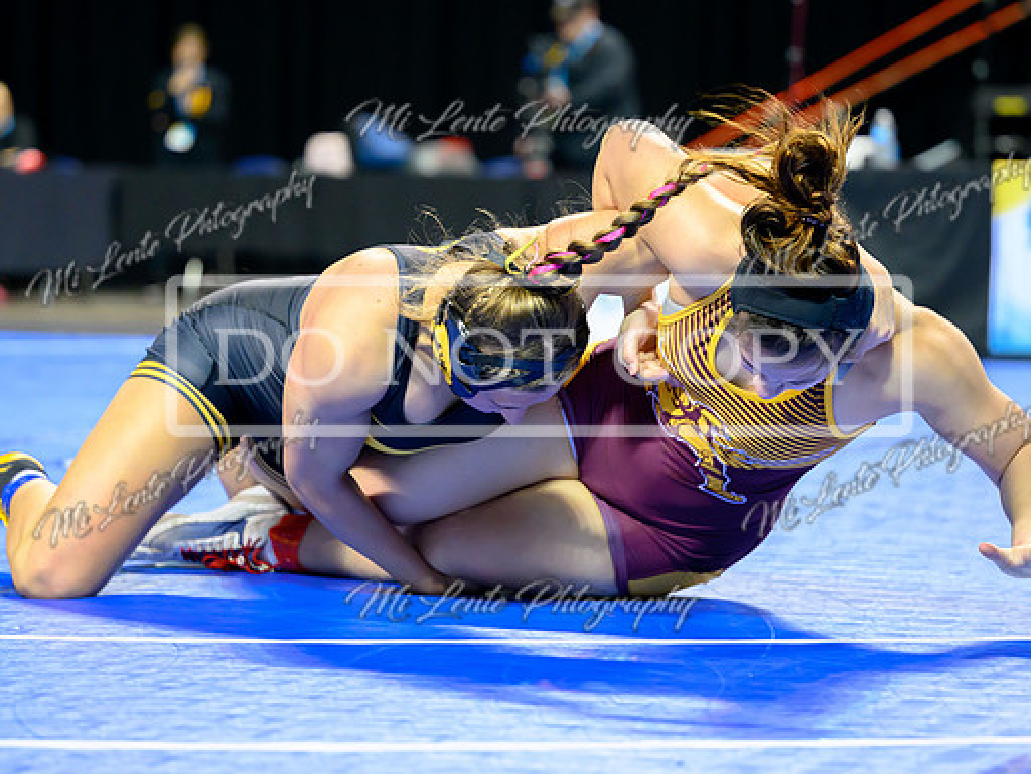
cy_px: 321
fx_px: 4289
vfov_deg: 10.3
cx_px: 448
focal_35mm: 144
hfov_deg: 13.7
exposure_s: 1/800
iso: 3200
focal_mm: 110
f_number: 2.8
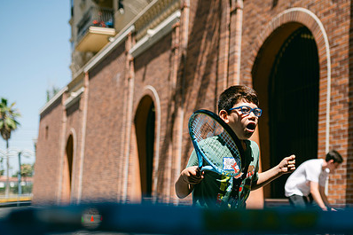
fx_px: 500
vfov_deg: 26.3
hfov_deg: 38.2
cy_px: 164
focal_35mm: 51
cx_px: 253
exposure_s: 1/3200
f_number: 2
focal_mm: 35
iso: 100
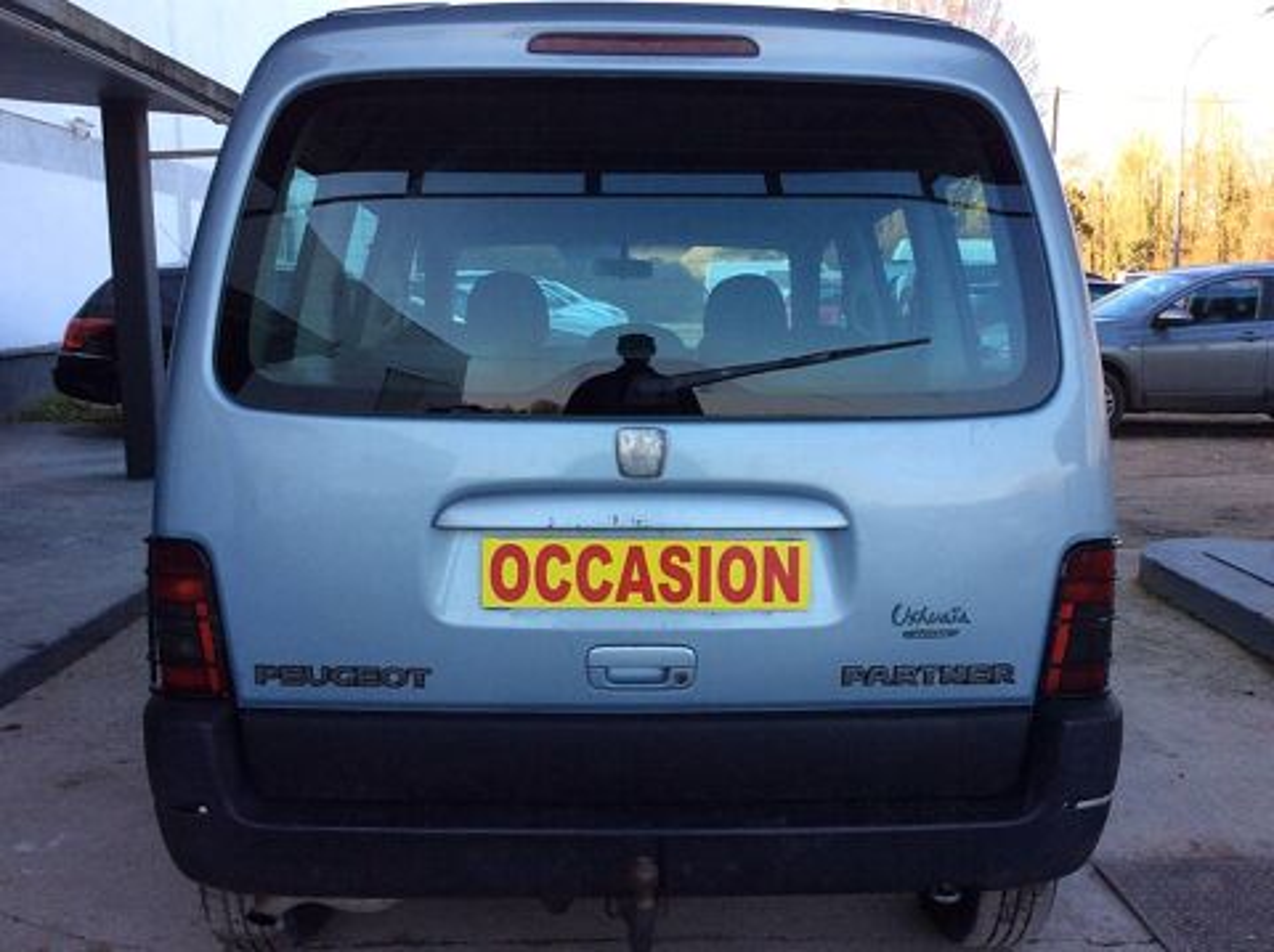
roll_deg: +3.1
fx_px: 1177
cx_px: 637
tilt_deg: -9.0
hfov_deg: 56.9
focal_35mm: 32
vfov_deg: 44.1
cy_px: 476
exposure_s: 1/133
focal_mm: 3.3
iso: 32
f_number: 2.4
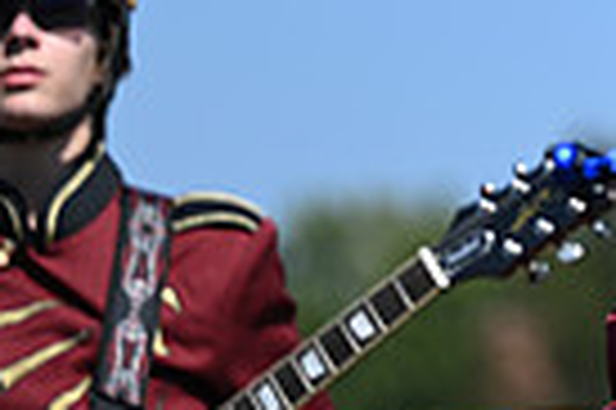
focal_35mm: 530
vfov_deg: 2.6
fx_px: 9058
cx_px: 845
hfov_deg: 3.9
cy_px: -101
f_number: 2.8
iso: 90
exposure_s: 1/2000
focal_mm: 125
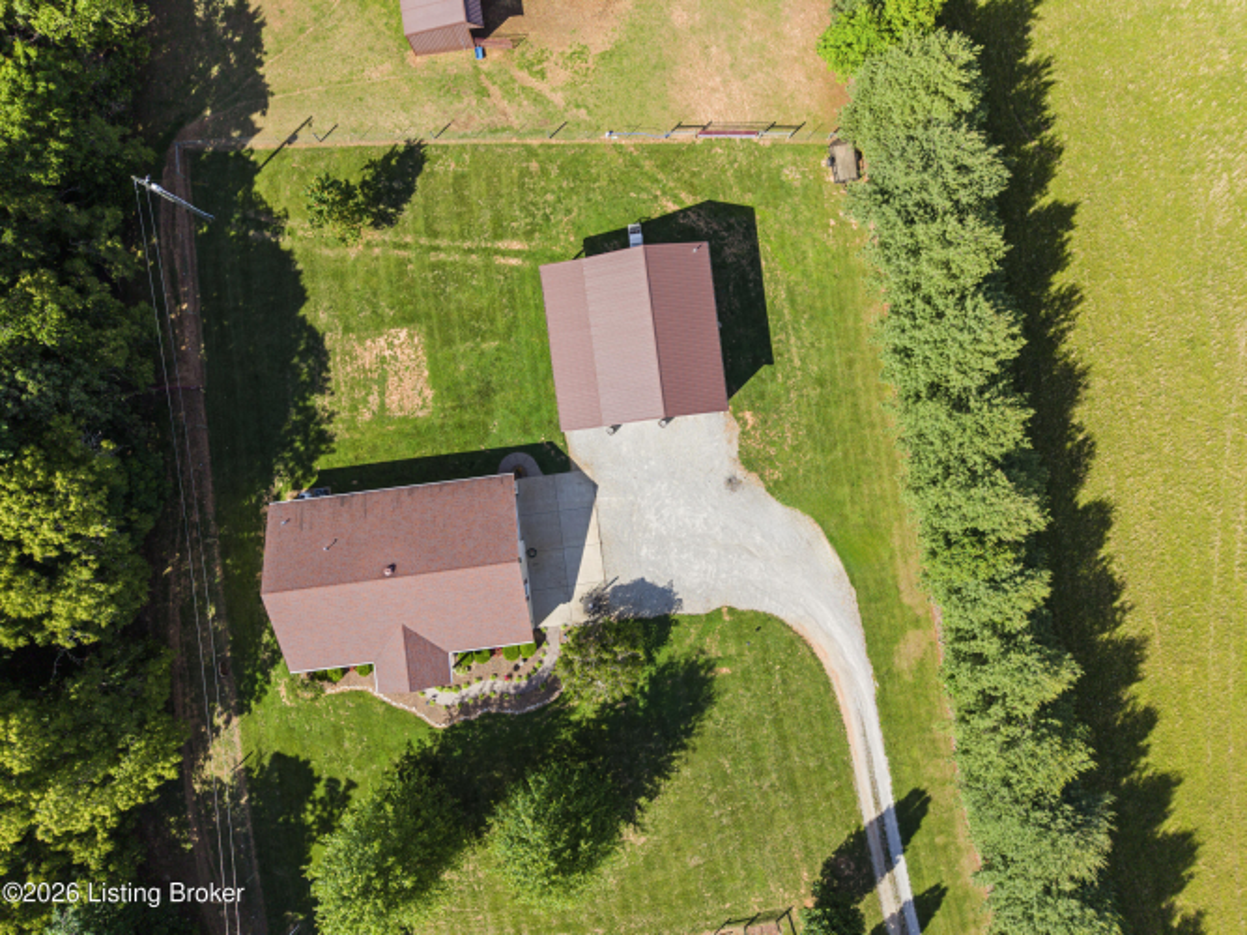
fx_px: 864
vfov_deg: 56.8
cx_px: 624
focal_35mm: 24
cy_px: 468
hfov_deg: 71.6
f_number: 1.8
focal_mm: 8.67
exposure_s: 1/2000
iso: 200
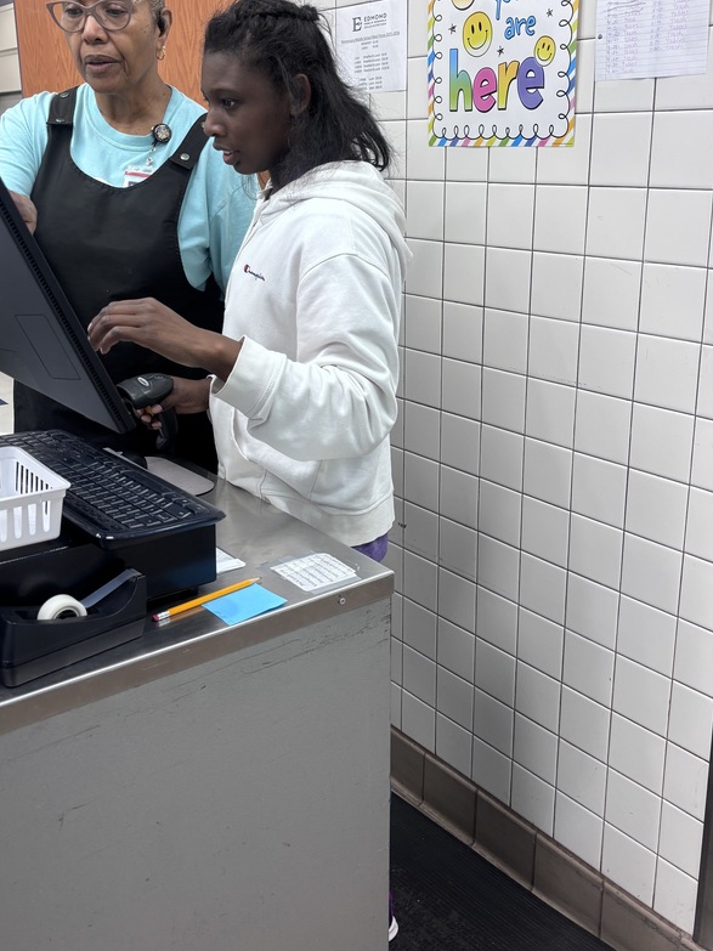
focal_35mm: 34
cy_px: 384
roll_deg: -0.7
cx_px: 379
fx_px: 934
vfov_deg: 53.6
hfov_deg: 41.8
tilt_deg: -14.8
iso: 80
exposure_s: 1/120
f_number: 1.6
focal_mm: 5.96
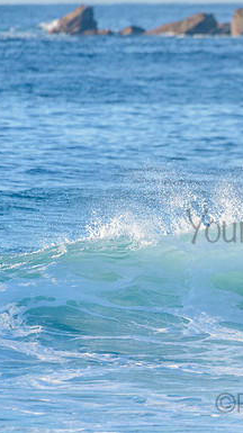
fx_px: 9067
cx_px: 303
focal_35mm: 790
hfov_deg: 1.5
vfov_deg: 2.7
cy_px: 216
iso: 450
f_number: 5.6
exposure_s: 1/2000
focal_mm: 500
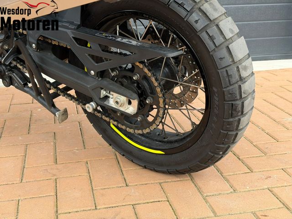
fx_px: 405
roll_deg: +1.7
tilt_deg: -15.9
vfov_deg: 30.3
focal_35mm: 48
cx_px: 146
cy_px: 110
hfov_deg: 39.7
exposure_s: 1/373
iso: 80
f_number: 1.78
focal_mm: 6.76
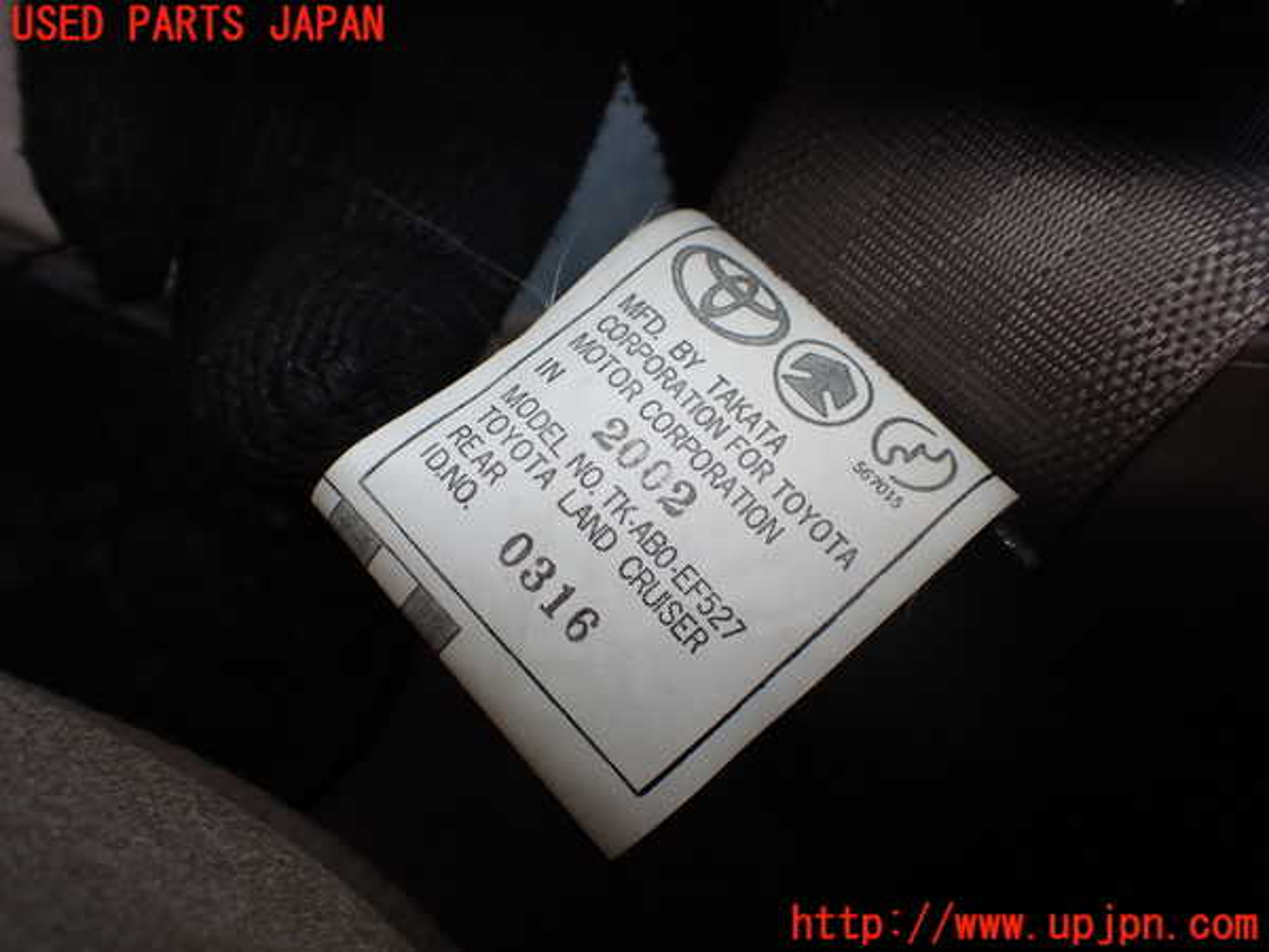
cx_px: 634
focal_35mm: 30
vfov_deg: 46.8
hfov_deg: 60.0
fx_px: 1100
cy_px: 476
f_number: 3.2
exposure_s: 1/125
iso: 100
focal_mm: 5.4
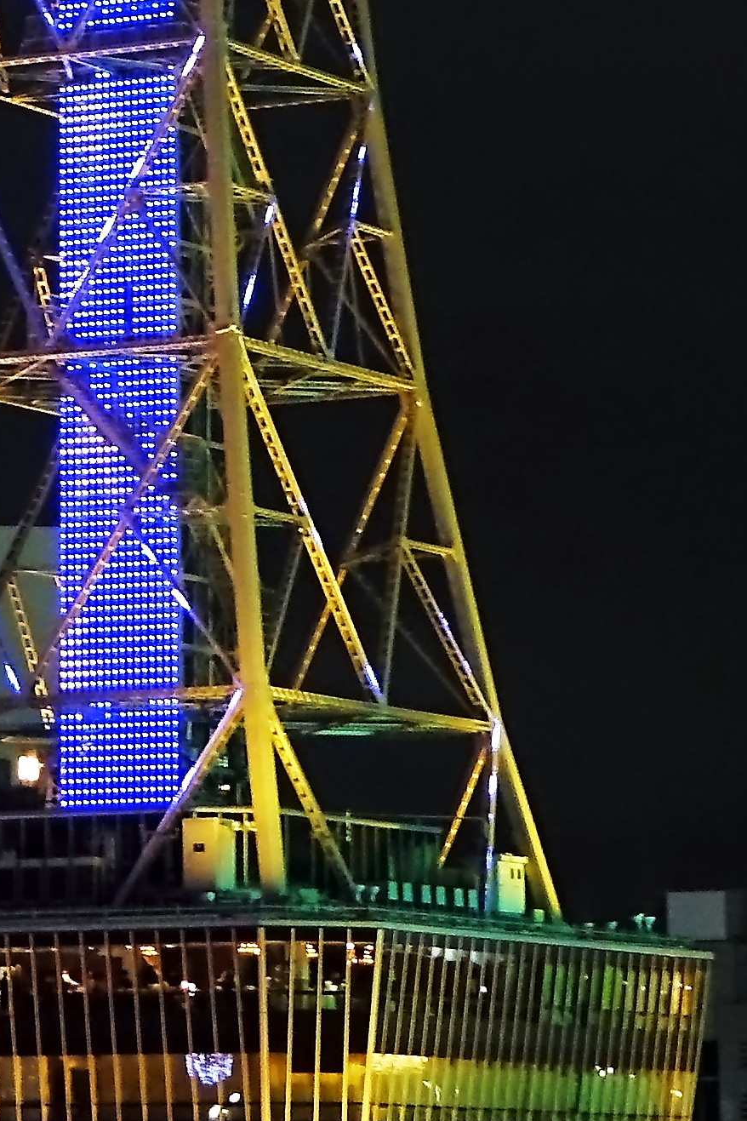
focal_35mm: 187
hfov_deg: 7.3
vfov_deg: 10.8
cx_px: 29
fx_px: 5820
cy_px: -260
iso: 800
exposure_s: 1/15
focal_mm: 16.43
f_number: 2.8
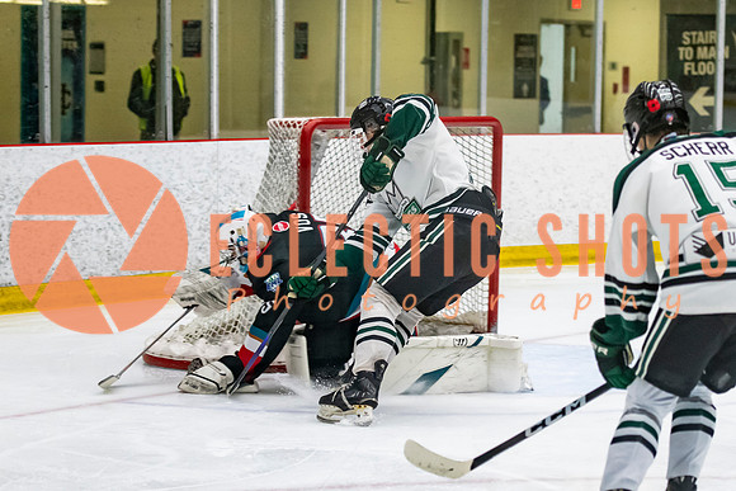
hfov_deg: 13.9
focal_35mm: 148
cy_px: 267
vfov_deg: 9.3
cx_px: 468
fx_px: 3024
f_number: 3.2
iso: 2000
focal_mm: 80
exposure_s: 1/640
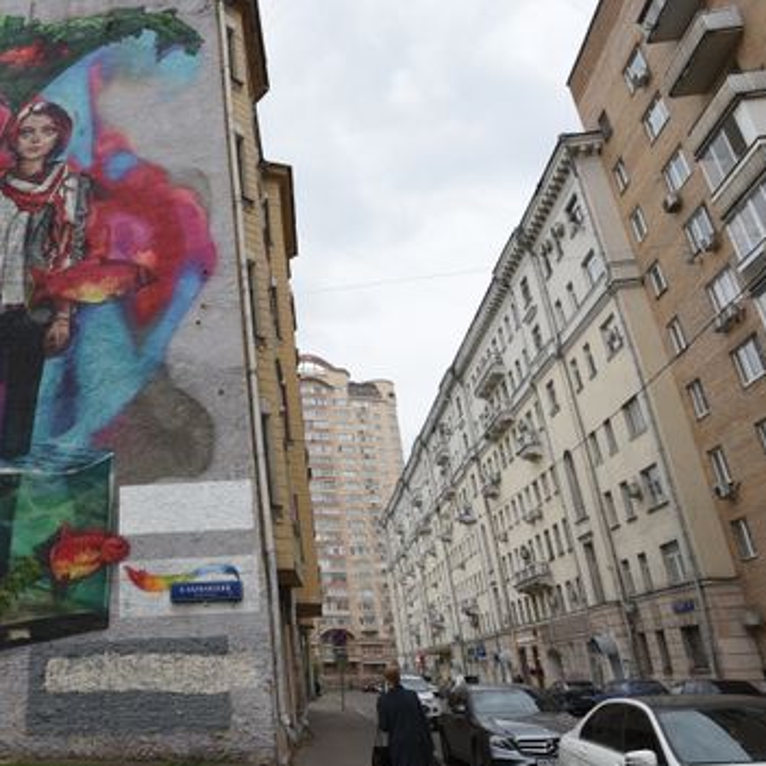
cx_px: 165
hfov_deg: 55.4
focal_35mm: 27
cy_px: 366
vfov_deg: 59.0
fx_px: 676
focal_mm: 16
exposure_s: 1/500
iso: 640
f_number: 5.6
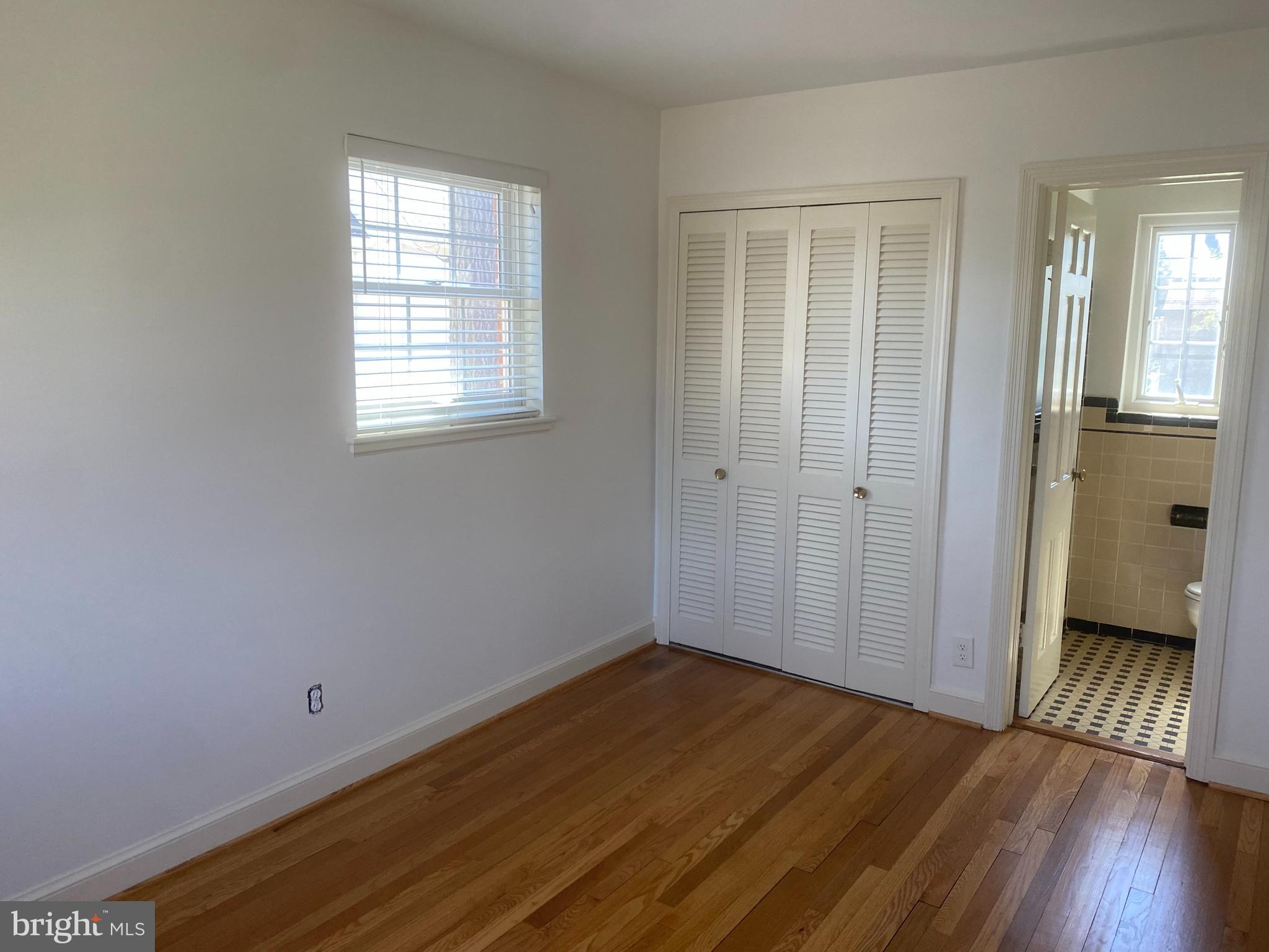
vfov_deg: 53.1
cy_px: 476
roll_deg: -0.4
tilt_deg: -12.1
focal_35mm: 26
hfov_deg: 67.3
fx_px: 953
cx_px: 634
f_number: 1.8
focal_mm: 4.25
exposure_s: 1/120
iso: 100
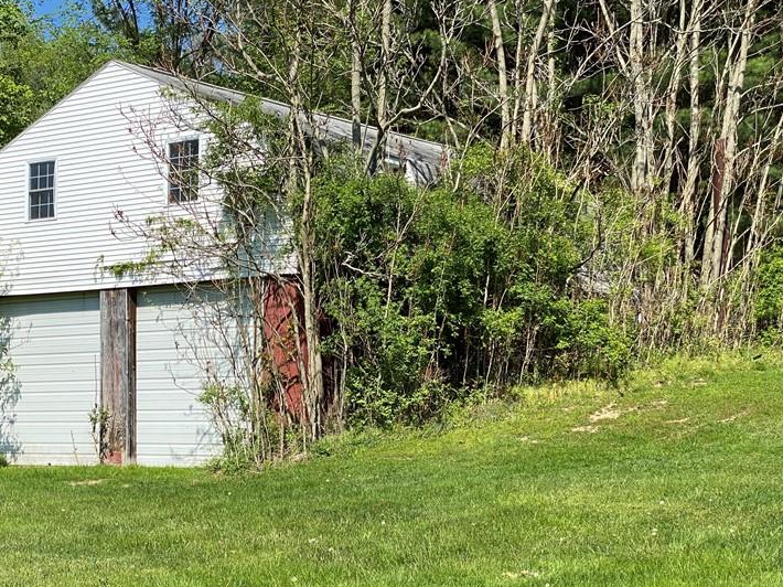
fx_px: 1696
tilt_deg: +1.8
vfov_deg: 19.5
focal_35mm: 75
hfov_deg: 25.8
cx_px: 256
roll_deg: -1.4
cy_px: 416
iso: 20
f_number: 2
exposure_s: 1/905
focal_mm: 6
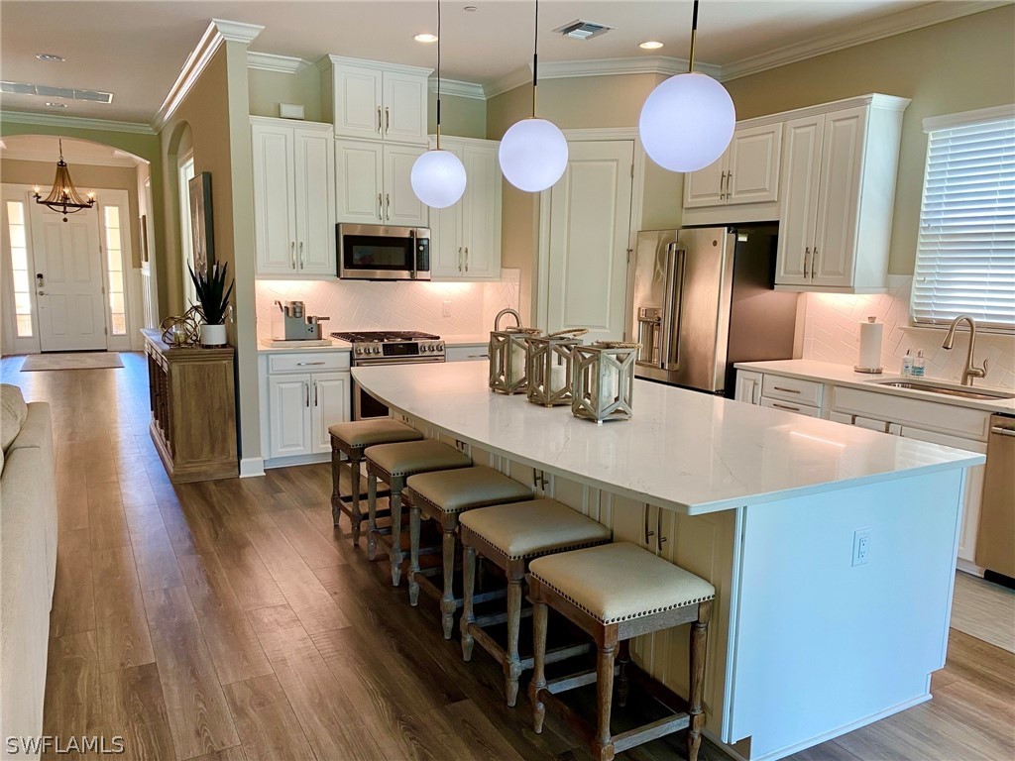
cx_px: 508
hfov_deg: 67.3
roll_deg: -0.9
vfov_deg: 53.1
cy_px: 380
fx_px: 762
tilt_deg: -9.3
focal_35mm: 26
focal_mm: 4.25
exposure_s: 1/60
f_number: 1.8
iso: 100
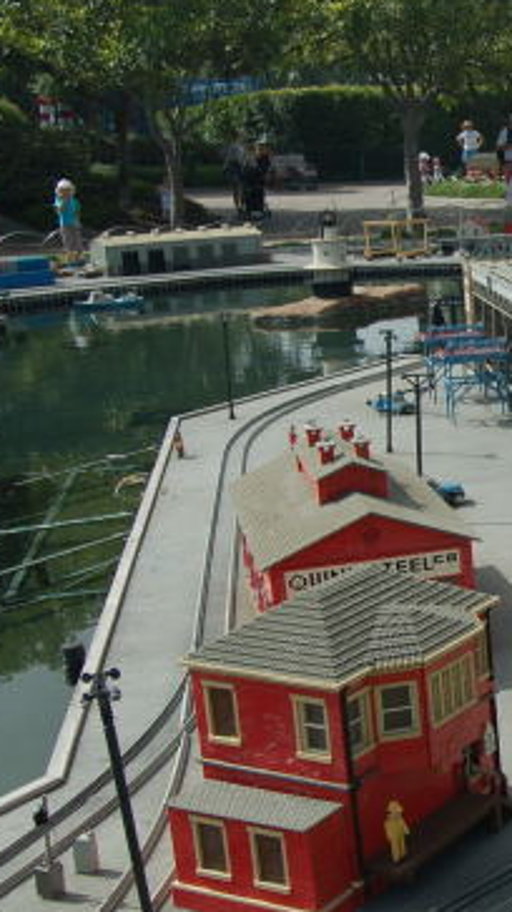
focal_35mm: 61
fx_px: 1473
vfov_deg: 34.4
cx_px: 765
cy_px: 445
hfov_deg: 17.7
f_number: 7.1
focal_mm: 22
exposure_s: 1/200
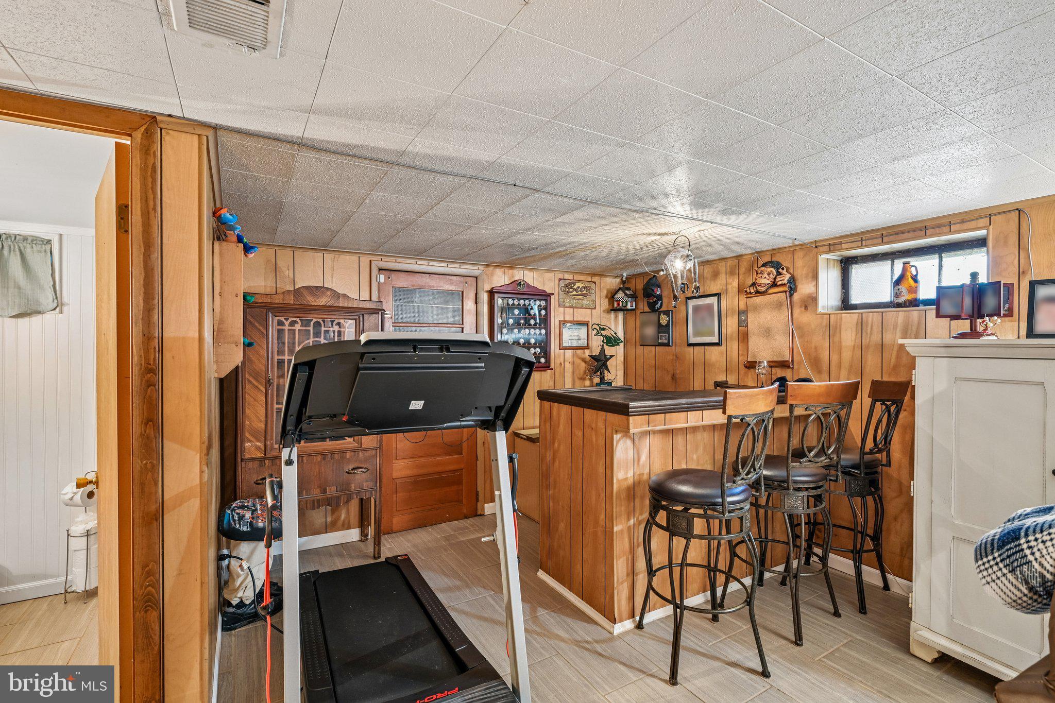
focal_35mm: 16
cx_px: 528
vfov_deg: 73.7
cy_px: 352
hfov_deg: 96.7
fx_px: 469
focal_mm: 16
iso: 800
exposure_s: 1/3.33
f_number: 8
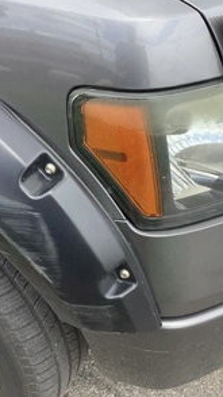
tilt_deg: -36.9
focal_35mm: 46
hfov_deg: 25.9
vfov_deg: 44.6
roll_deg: -2.5
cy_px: 197
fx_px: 484
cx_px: 100
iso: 25
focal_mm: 3.3
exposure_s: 1/354
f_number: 2.4
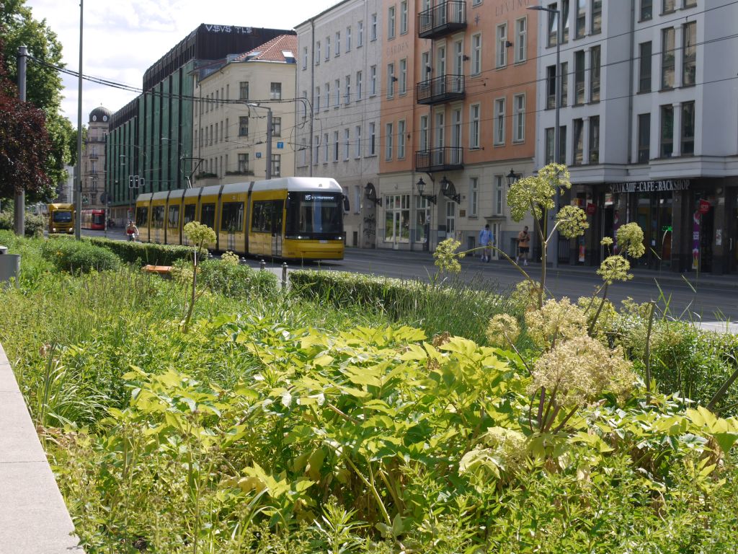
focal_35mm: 58
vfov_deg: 25.2
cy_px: 277
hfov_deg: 33.2
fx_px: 1237
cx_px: 369
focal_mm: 29
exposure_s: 1/200
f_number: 8
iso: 100
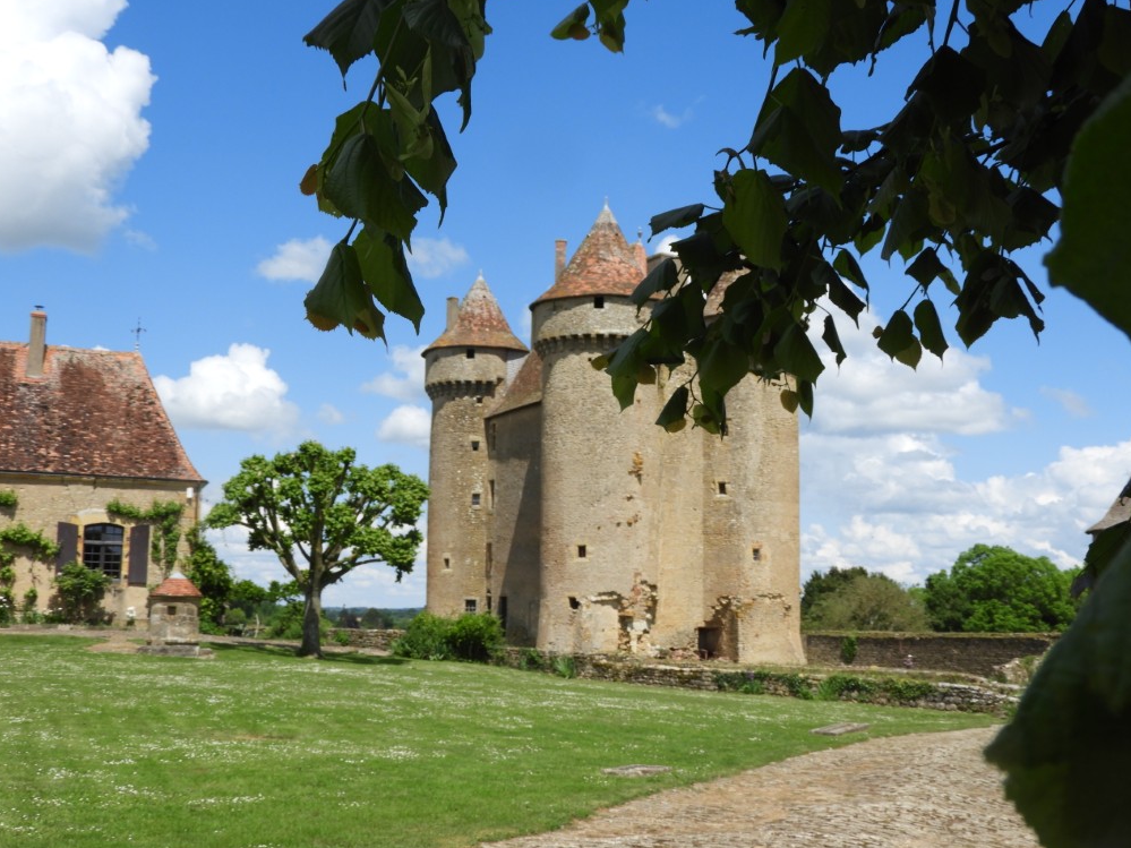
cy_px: 425
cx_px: 573
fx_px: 1339
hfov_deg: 45.8
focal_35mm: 41
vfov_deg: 35.1
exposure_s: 1/1250
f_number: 3.8
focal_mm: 7.2
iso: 100
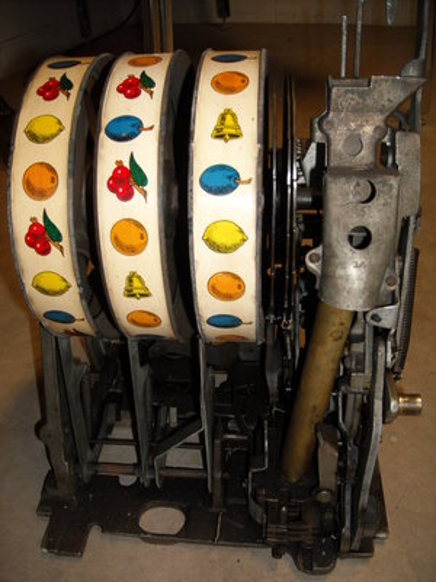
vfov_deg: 52.6
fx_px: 588
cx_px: 218
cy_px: 291
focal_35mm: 35
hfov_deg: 40.7
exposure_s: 1/60
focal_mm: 5.7
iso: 200
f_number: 2.8
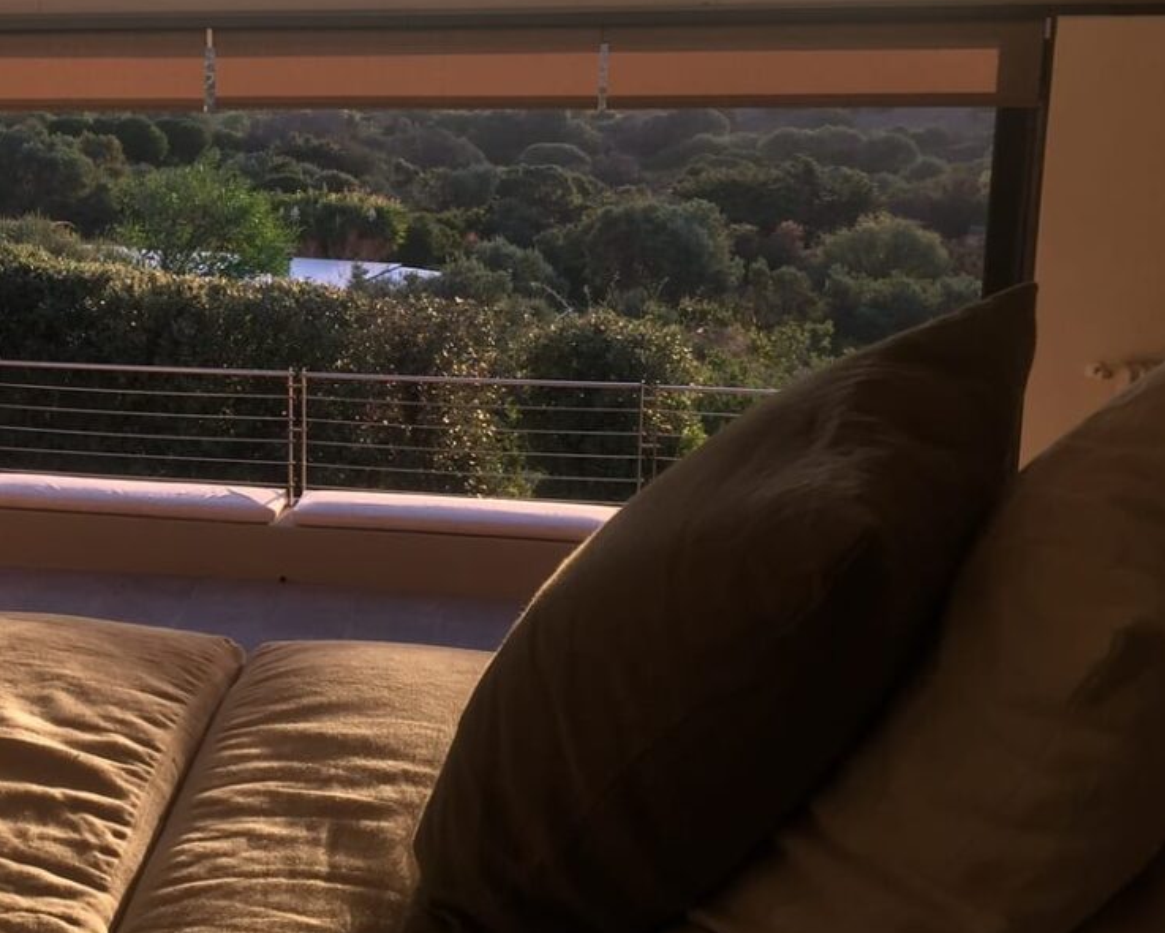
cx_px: -3
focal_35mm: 59
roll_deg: +2.3
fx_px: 2035
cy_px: 384
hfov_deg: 29.8
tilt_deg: -9.4
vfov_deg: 25.8
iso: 32
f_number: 2.2
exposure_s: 1/395
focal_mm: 4.15
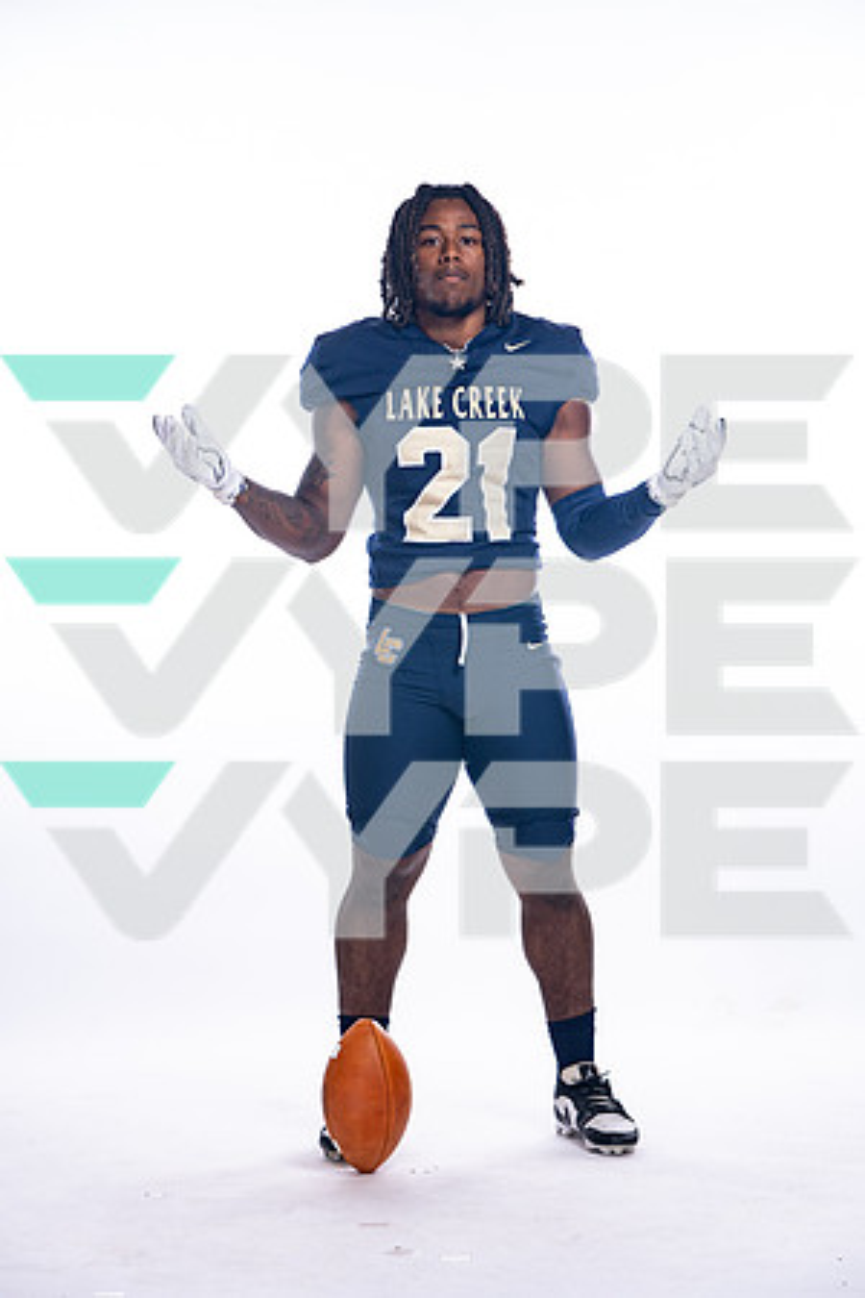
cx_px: 432
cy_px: 649
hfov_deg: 14.0
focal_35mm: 98
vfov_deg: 20.8
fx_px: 3532
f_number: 6.3
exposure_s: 1/250
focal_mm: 98
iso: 400
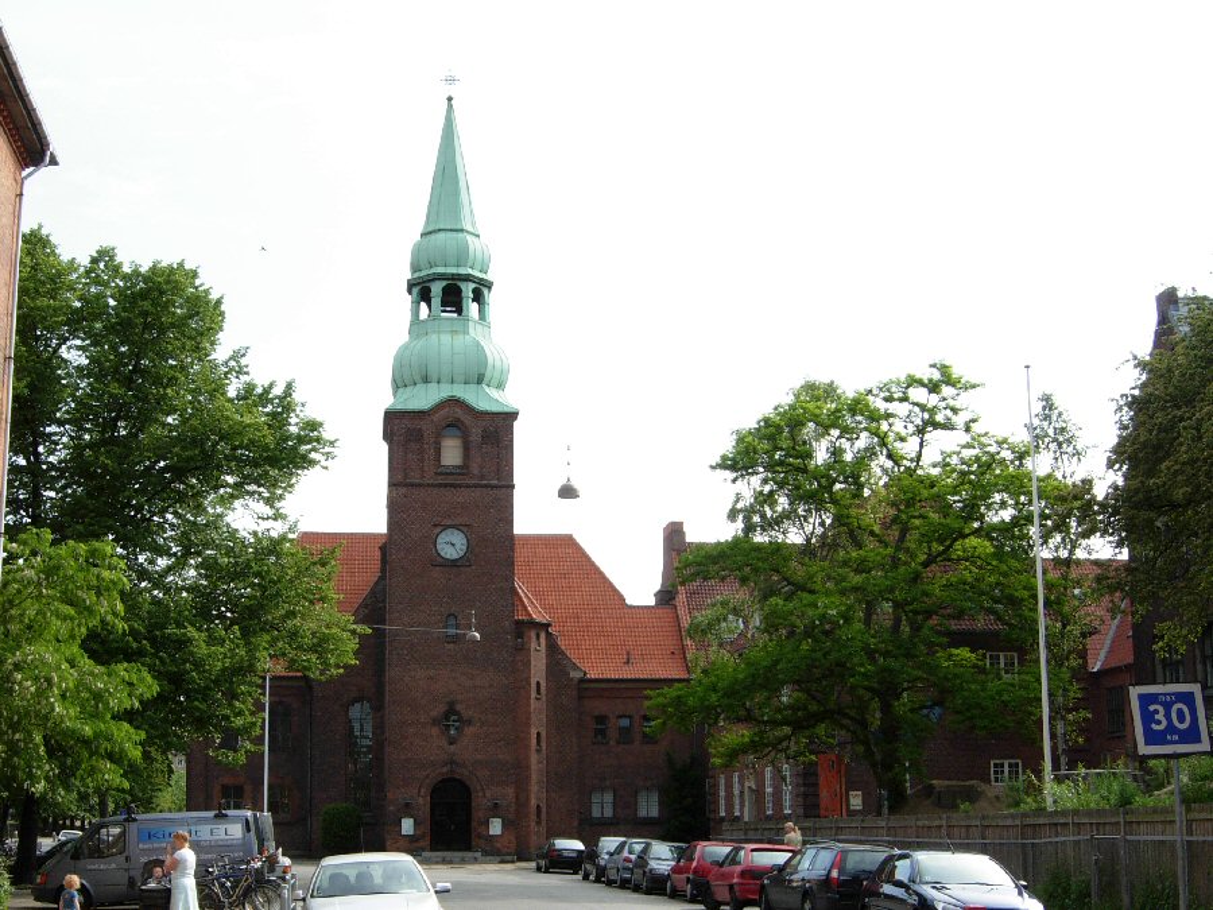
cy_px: 455
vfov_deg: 39.7
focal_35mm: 36
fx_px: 1261
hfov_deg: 51.4
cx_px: 606
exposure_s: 1/203
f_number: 5.4
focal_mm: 7.5
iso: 50
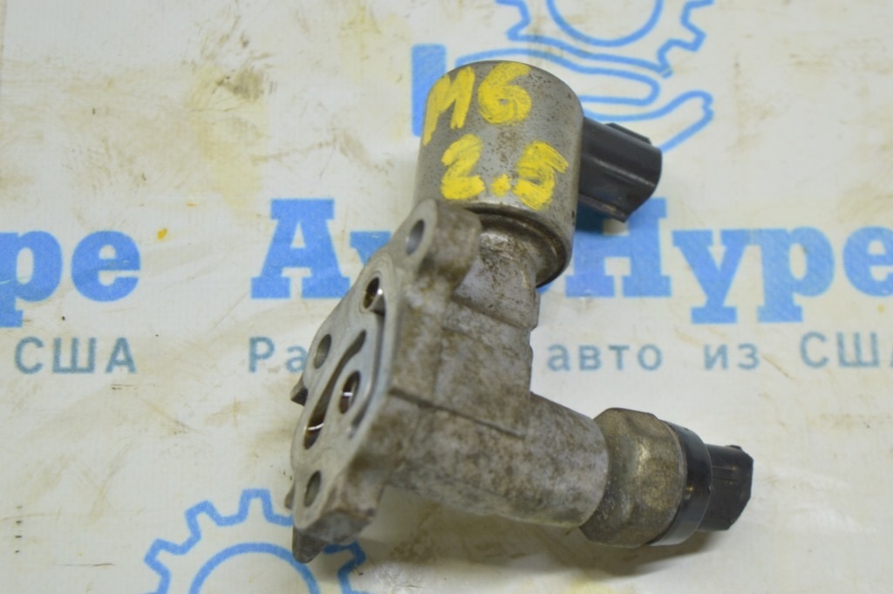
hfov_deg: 24.6
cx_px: 446
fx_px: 2045
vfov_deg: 16.5
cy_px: 297
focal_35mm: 82
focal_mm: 55
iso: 400
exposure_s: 1/20
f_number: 5.6
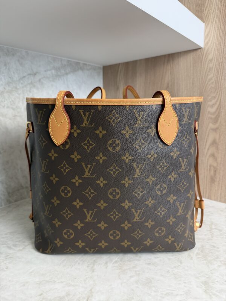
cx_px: 113
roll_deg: +1.1
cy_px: 150
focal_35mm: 24
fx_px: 209
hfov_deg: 56.8
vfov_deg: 71.6
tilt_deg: -9.6
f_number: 1.78
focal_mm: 6.76
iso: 200
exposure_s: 1/120
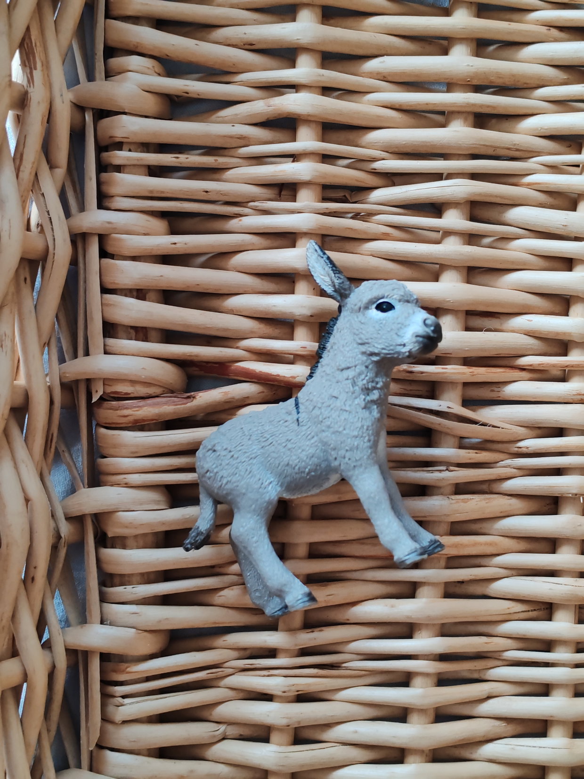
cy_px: 390
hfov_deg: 27.0
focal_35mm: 54
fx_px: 1215
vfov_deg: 35.5
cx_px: 292
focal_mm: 6.12
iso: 1000
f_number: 1.9
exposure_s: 1/100
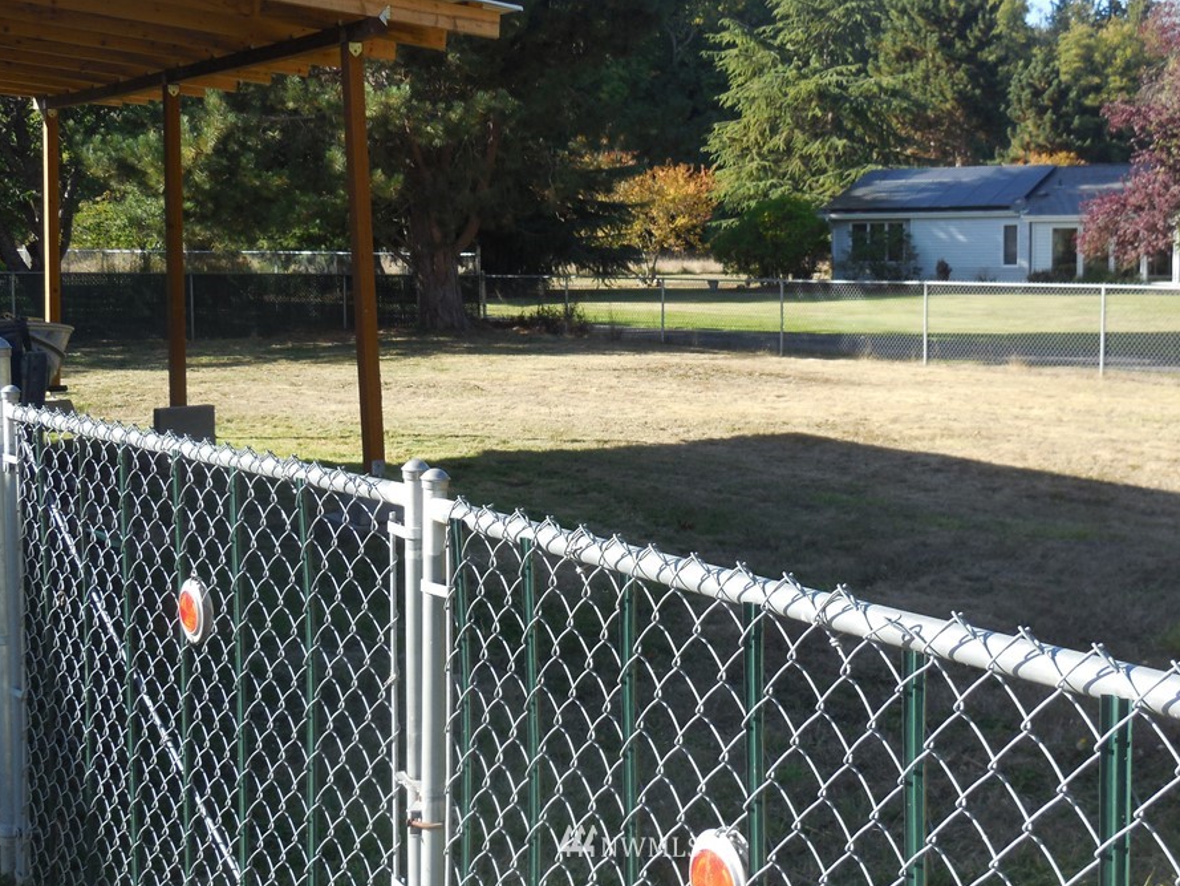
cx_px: 632
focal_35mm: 53
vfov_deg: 27.5
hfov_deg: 36.1
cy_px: 381
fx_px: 1807
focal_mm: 8.2
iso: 125
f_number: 3.8
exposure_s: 1/400
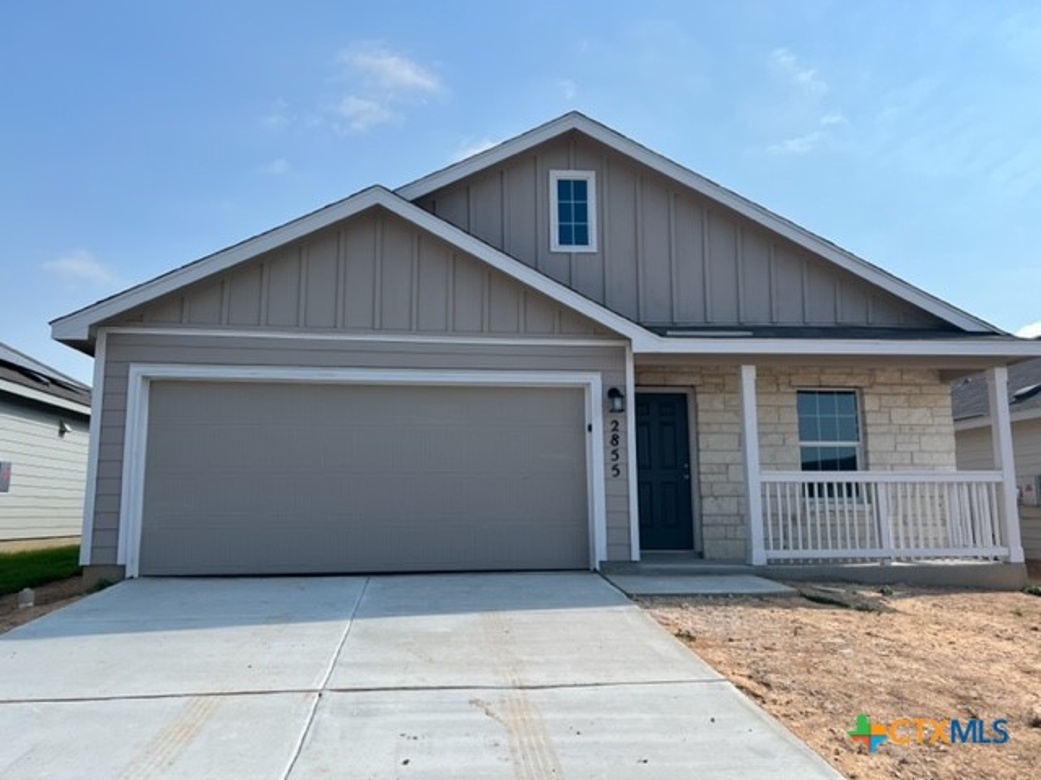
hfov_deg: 67.3
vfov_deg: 53.1
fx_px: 782
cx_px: 520
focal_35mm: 26
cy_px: 390
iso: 50
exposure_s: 1/4630
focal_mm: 5.7
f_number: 1.5
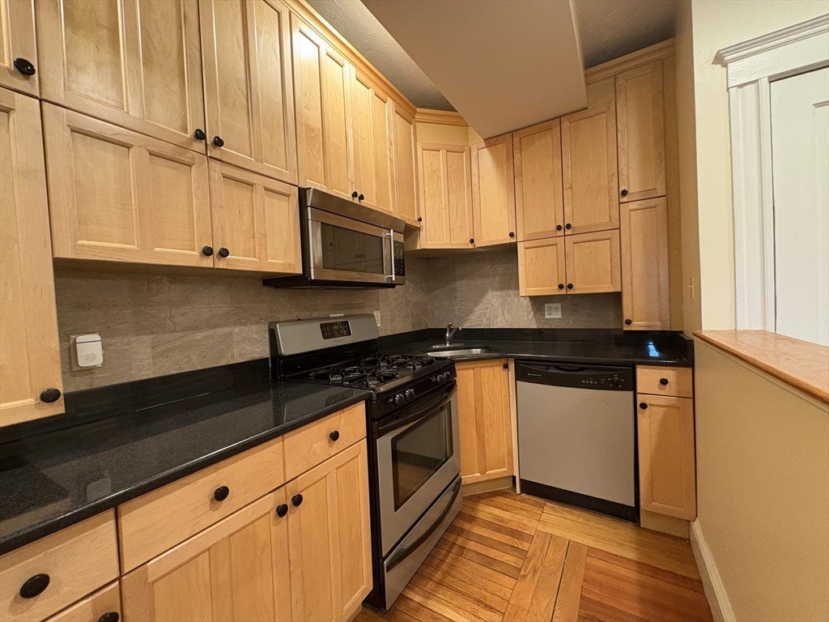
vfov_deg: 85.7
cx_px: 414
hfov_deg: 102.1
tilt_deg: -2.1
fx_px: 335
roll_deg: +3.6
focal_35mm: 14
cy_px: 311
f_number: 2.2
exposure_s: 1/60
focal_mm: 2.22
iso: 500
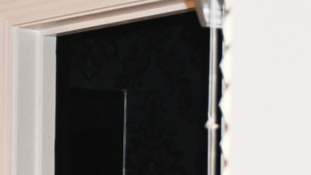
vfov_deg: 3.8
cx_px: -451
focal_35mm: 308
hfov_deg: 6.6
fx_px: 2540
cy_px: 541
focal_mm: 28
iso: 400
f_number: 2.8
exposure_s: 1/100
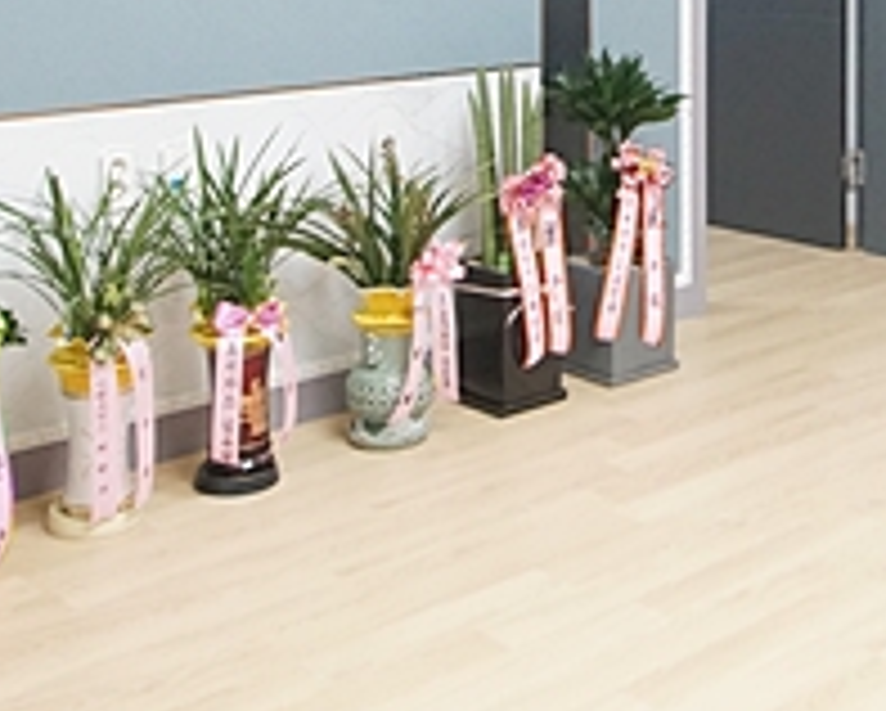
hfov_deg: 32.3
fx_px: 1496
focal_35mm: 57
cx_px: 684
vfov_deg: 24.3
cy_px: -140
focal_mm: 10
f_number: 5
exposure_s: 1/50
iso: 800
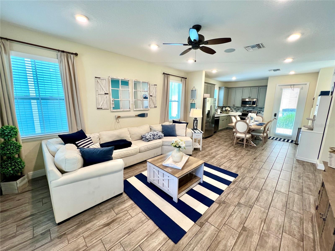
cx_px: 168
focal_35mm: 13
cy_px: 126
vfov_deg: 89.9
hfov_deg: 106.2
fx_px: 126
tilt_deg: -10.1
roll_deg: -1.2
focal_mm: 1.57
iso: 160
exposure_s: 1/120
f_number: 1.8
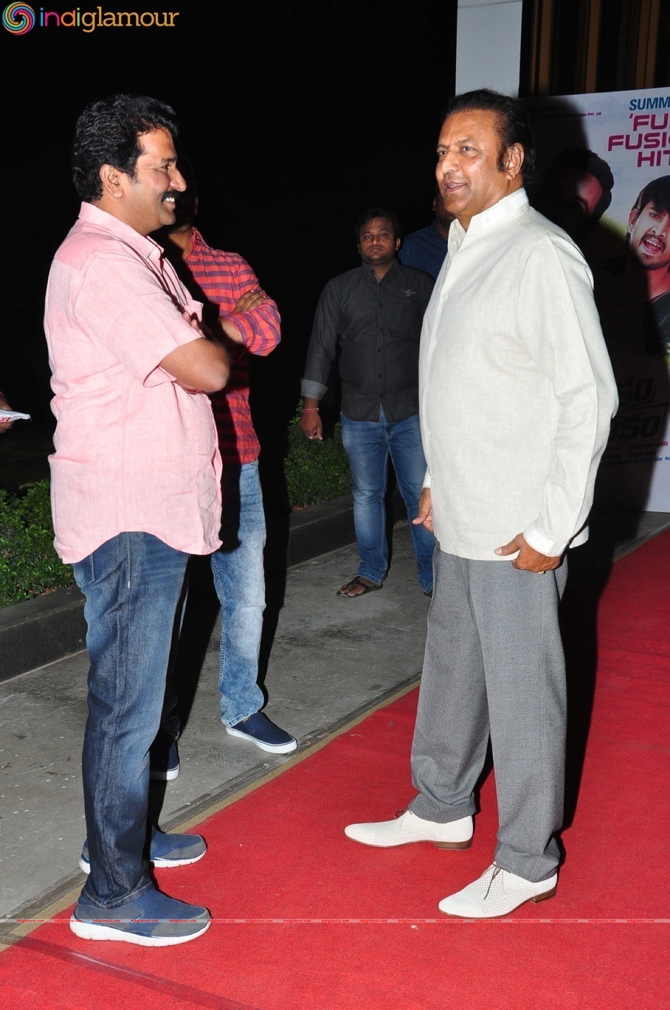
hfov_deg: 28.0
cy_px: 505
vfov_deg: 41.2
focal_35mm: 48
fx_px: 1344
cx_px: 335
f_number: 8
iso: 500
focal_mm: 32
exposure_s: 1/125
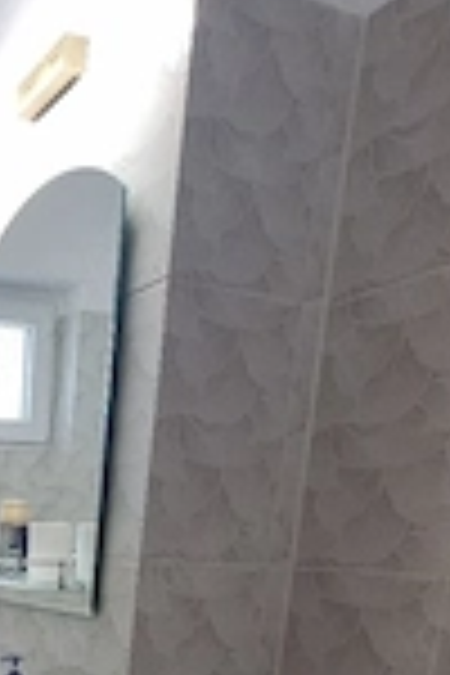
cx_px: -140
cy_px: 666
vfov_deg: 45.4
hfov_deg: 29.5
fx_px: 675
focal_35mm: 36
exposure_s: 1/60.2
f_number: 2.2
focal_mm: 2.2
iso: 125
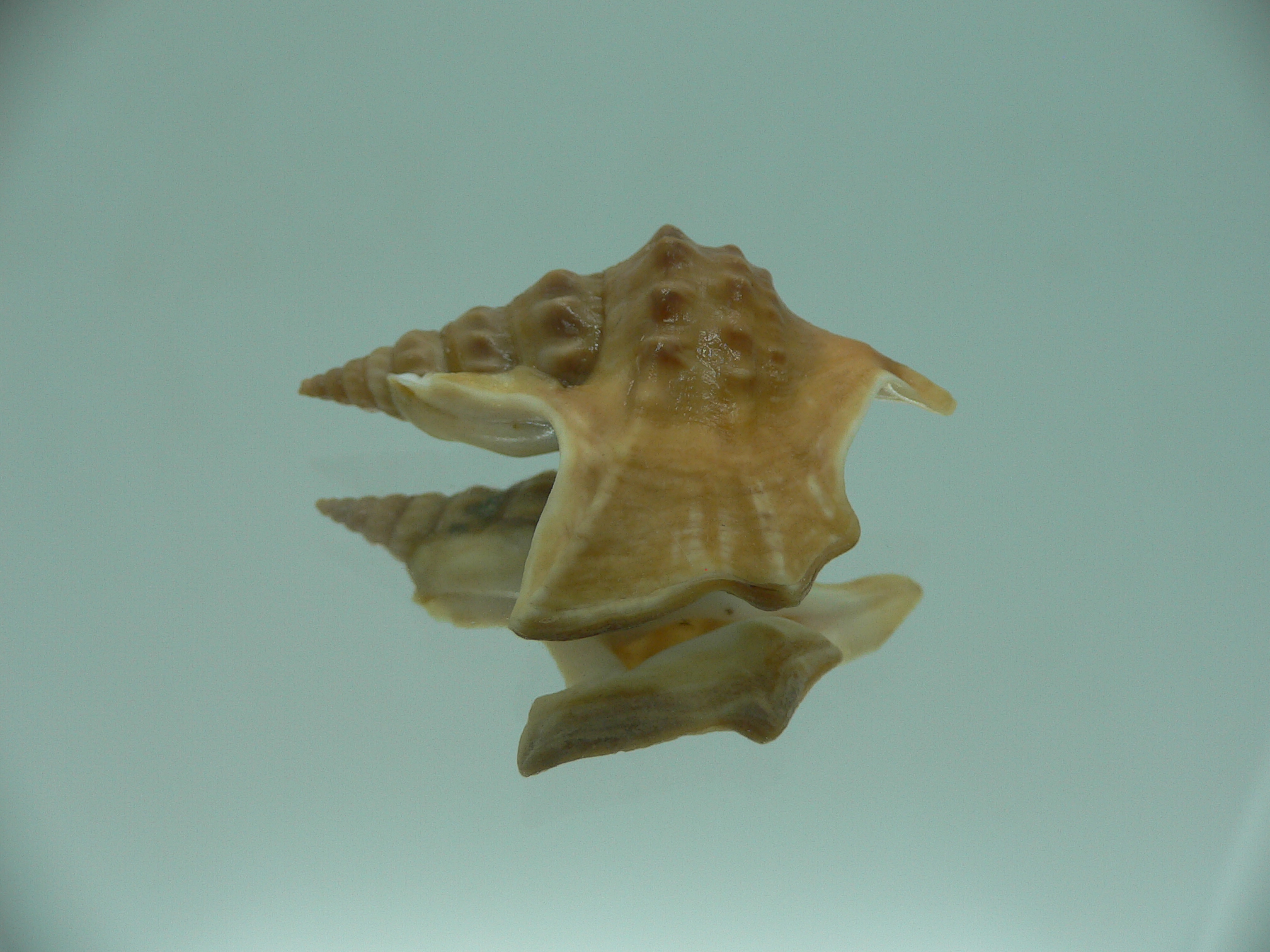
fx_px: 1284
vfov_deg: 40.7
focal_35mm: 35
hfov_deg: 52.6
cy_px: 476
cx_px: 635
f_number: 2.8
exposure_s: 1/80
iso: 80
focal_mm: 4.6
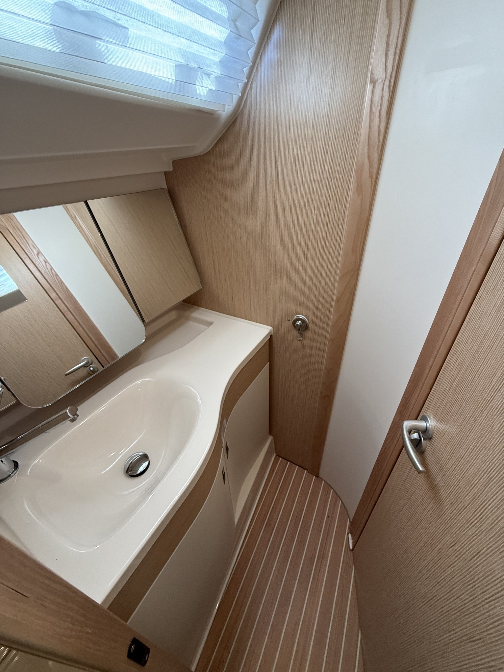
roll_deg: +2.0
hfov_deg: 85.7
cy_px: 336
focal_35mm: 14
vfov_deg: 102.1
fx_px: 272
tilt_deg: -33.9
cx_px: 252
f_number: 2.2
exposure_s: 1/99
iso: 200
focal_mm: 2.22
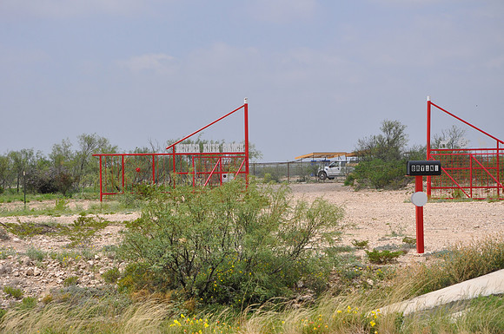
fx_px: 1468
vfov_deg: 13.0
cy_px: 167
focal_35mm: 105
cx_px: 252
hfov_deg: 19.5
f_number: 9
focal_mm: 70
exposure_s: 1/320
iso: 200
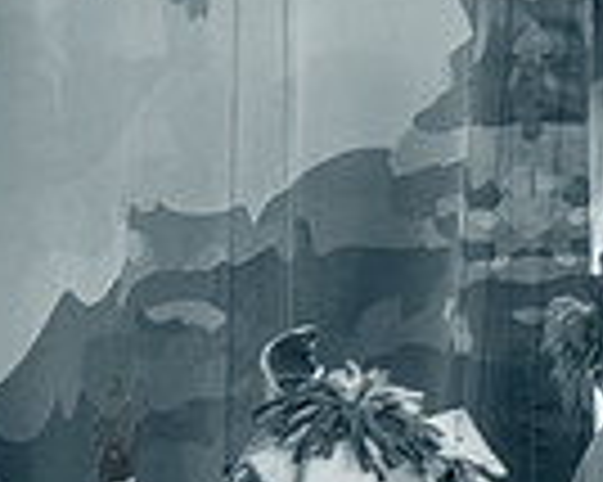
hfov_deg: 2.2
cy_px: 692
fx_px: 16032
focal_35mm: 899
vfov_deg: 1.7
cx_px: 612
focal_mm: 200
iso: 500
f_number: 3.5
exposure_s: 1/250
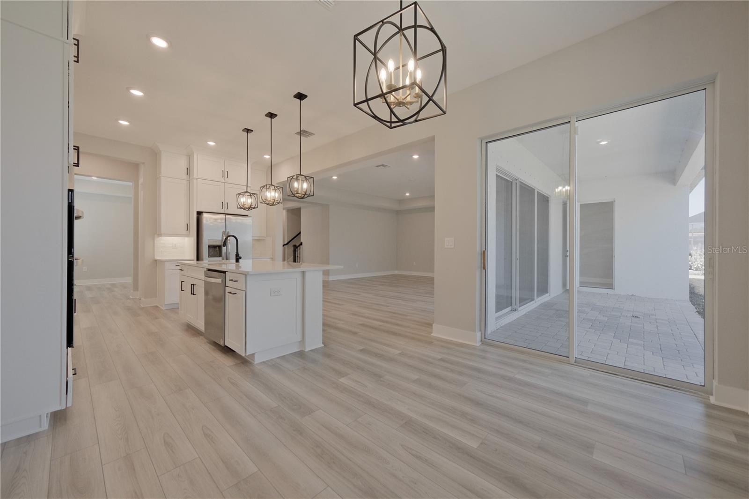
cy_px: 250
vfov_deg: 85.4
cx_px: 374
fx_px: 270
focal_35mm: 13
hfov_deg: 108.3
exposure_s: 1/200
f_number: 4
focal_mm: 8.7
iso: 640
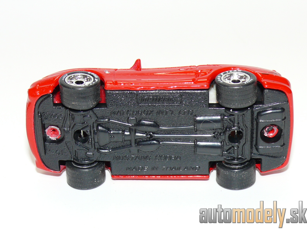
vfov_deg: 14.2
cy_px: 114
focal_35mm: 104
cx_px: 155
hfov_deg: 18.9
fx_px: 922
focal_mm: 13.5
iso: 100
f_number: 4
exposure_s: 1/30
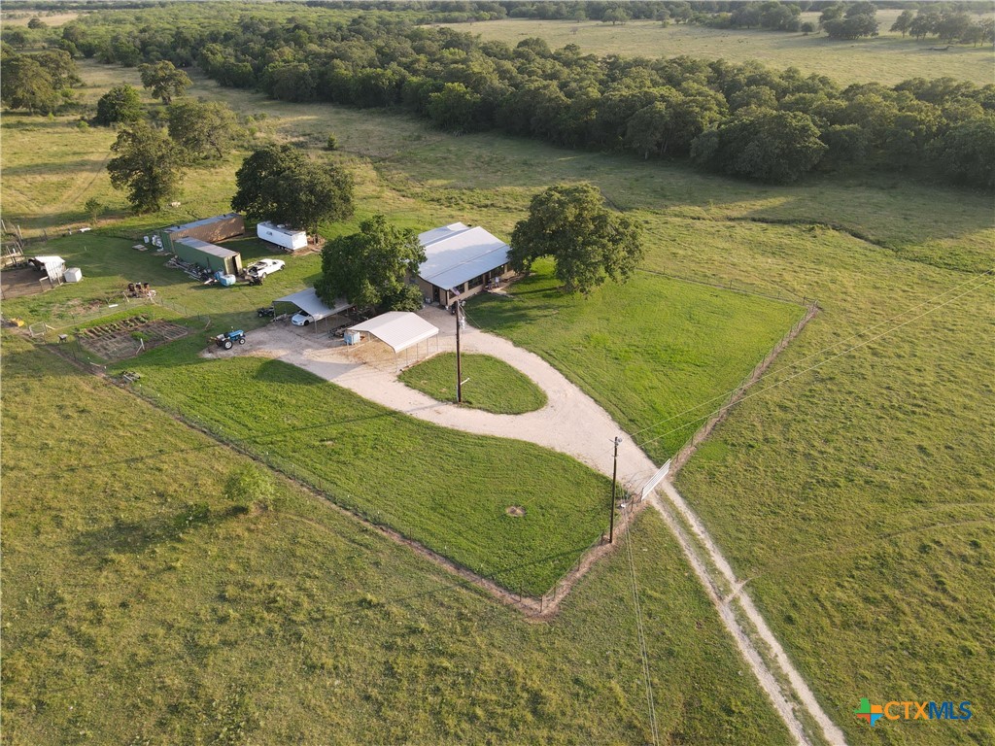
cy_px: 373
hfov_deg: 71.6
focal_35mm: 24
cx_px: 498
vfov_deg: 56.8
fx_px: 690
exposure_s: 1/160
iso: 110
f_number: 2.8
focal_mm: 4.5
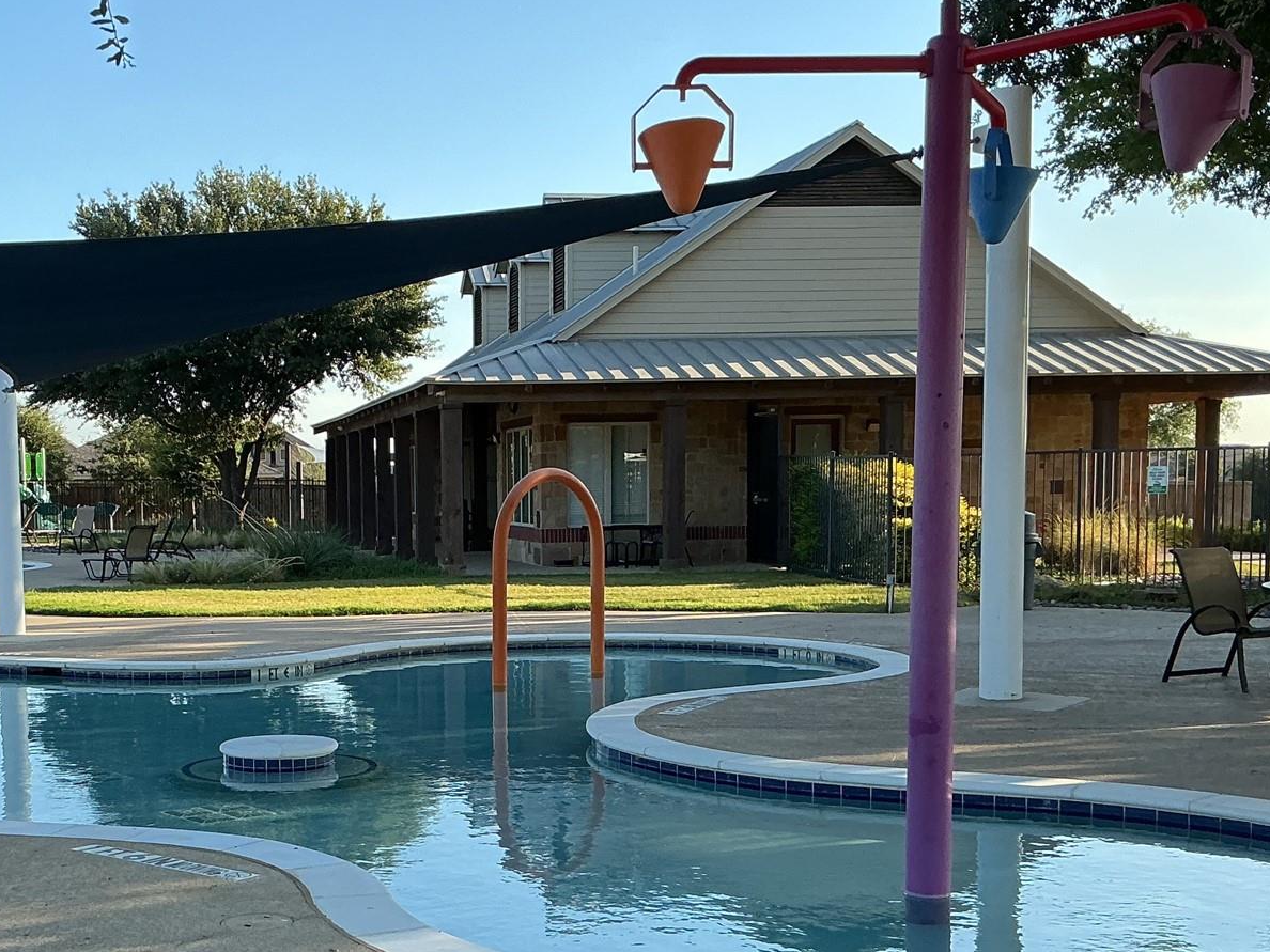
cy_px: 645
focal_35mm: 50
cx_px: 401
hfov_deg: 37.7
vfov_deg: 28.9
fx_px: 1834
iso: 25
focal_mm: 3
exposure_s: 1/642
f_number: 1.8
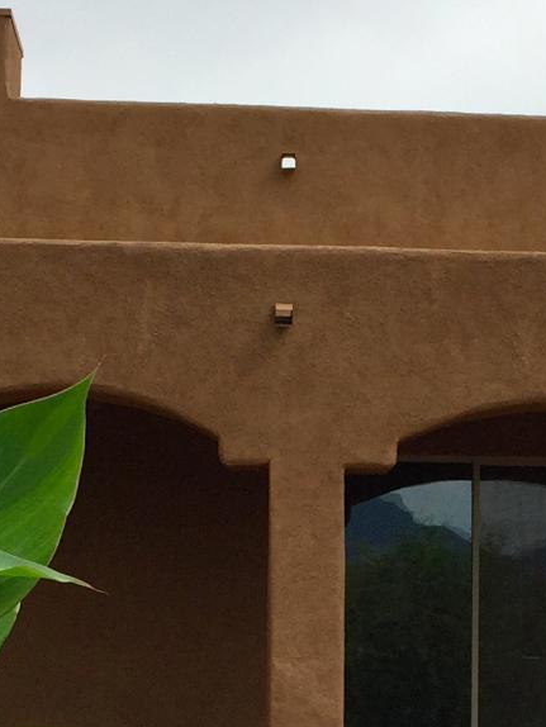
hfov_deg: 14.6
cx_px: 357
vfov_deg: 19.0
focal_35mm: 101
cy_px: 698
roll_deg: -0.9
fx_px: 2123
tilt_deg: +0.0
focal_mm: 4.15
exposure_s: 1/2475
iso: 32
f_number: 2.2
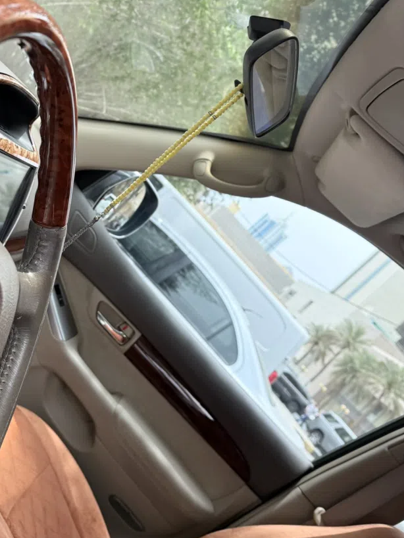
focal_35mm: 40
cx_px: 137
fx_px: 623
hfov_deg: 35.6
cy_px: 158
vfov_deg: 45.7
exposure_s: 1/955
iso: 100
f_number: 1.78
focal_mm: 6.76
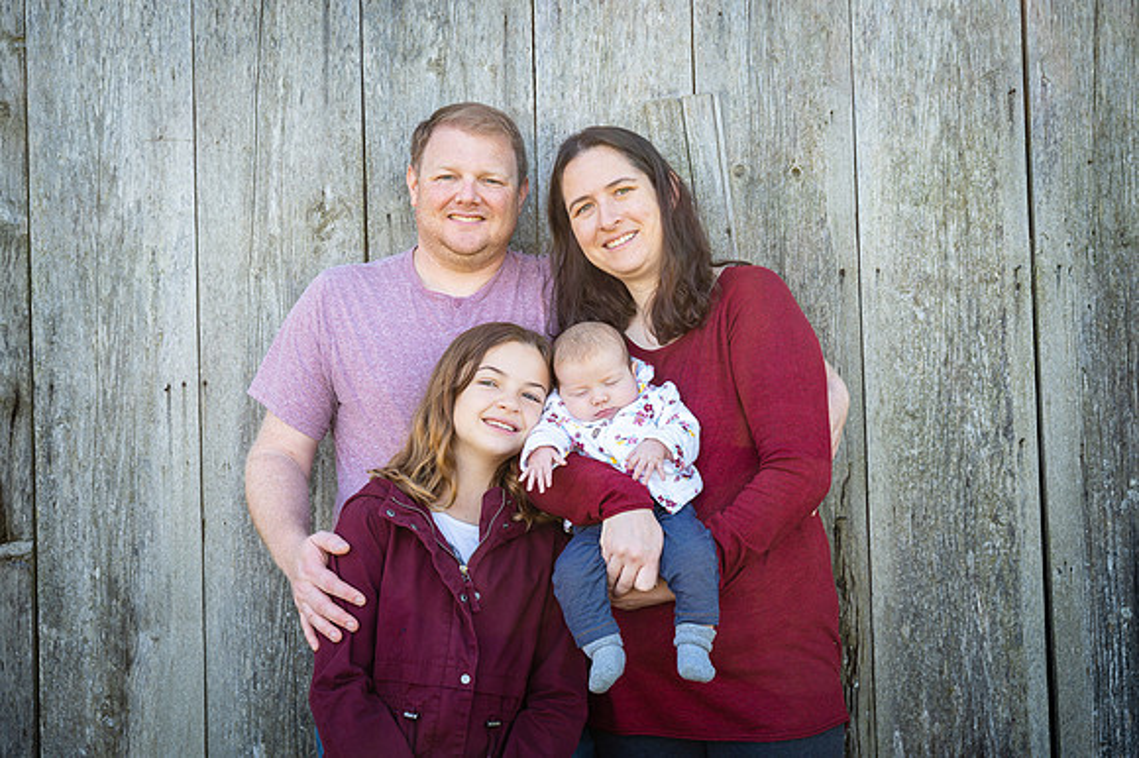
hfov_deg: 40.4
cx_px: 570
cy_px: 379
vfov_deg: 27.5
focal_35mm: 49
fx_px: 1549
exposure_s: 1/100
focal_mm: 49
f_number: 5
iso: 125
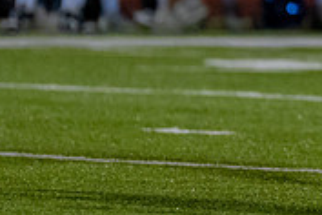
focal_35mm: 1232
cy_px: -98
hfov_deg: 1.7
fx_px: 11019
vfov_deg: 1.1
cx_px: 468
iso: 3200
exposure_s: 1/1000
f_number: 2.8
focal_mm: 200
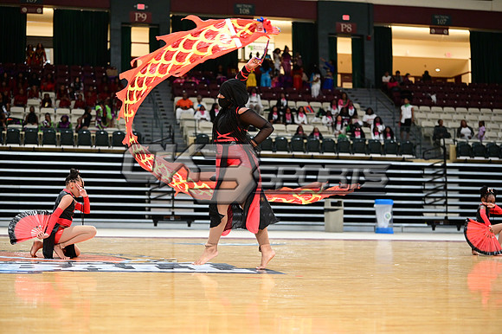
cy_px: 167
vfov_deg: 19.4
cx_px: 251
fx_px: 976
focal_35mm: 70
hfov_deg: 28.9
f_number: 3.2
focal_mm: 70
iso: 6400
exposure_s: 1/1000
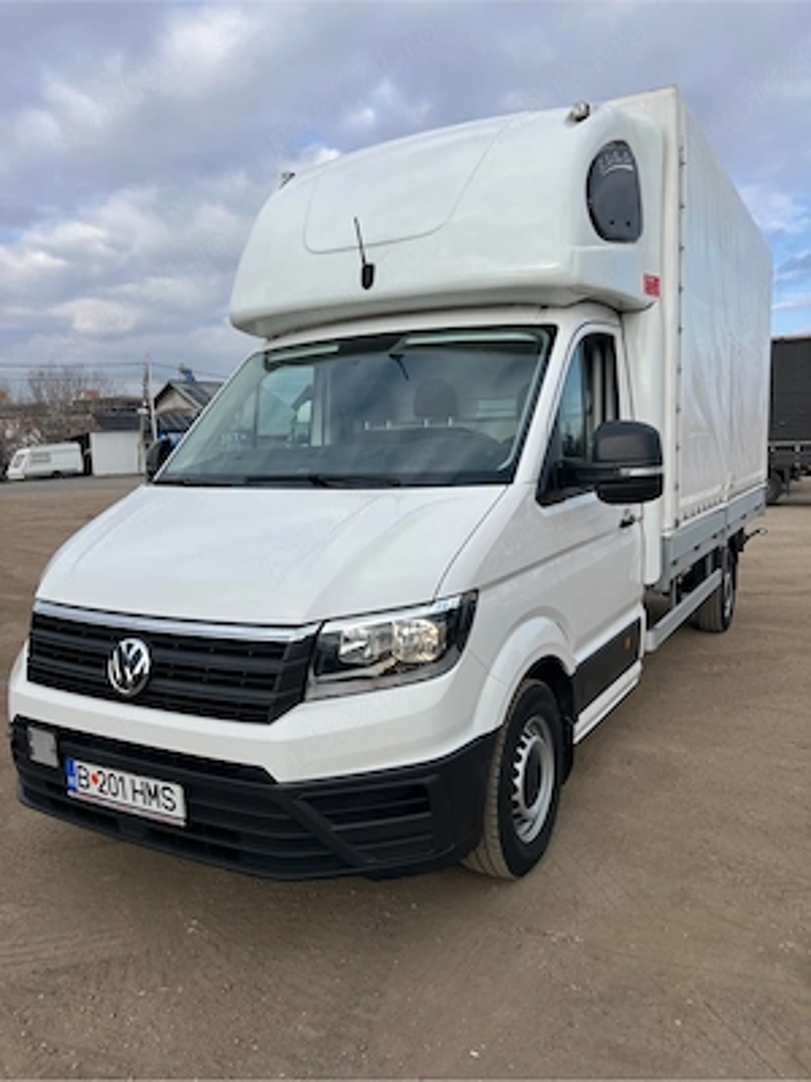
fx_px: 812
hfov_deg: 53.1
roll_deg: +0.5
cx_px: 406
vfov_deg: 67.3
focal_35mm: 26
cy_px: 541
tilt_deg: -8.1
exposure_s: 1/2695
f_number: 1.5
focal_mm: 5.7
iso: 50
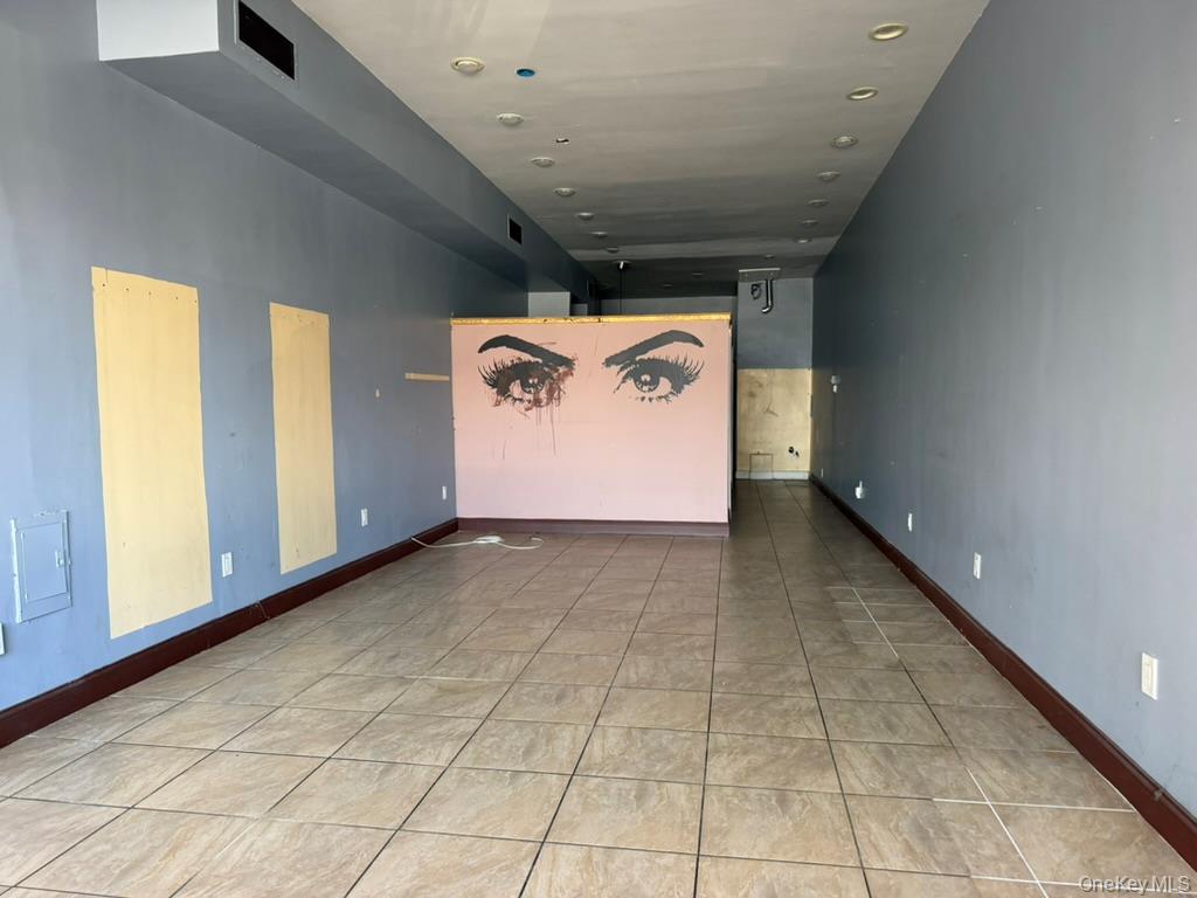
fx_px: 830
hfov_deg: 71.6
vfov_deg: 56.8
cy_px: 449
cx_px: 598
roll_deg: -0.2
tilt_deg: -2.5
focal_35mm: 24
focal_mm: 6.76
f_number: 1.78
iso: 200
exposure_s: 1/101
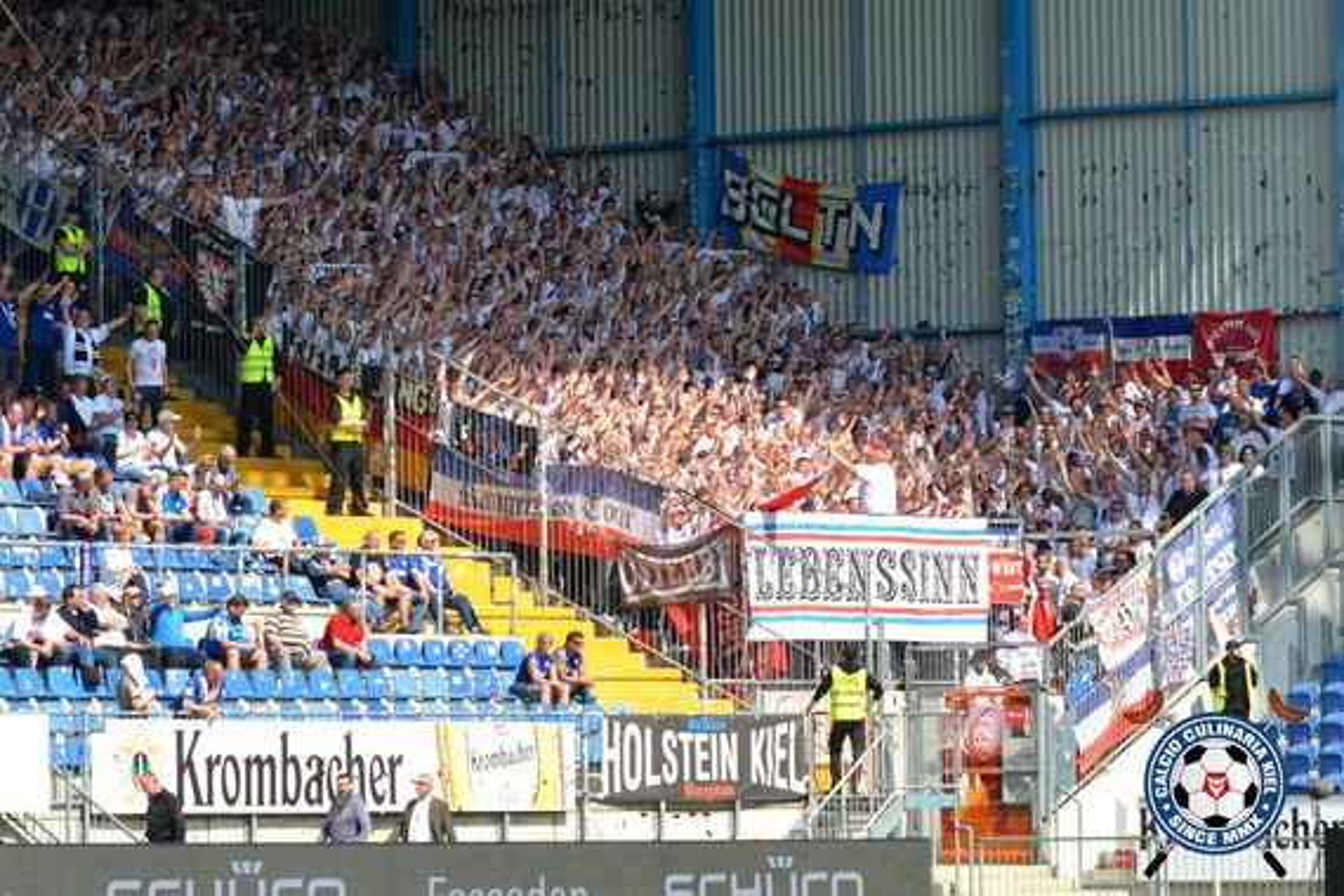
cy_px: 448
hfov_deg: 15.9
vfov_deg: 10.6
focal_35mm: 129
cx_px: 672
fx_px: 4816
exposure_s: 1/1250
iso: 250
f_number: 5
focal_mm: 86
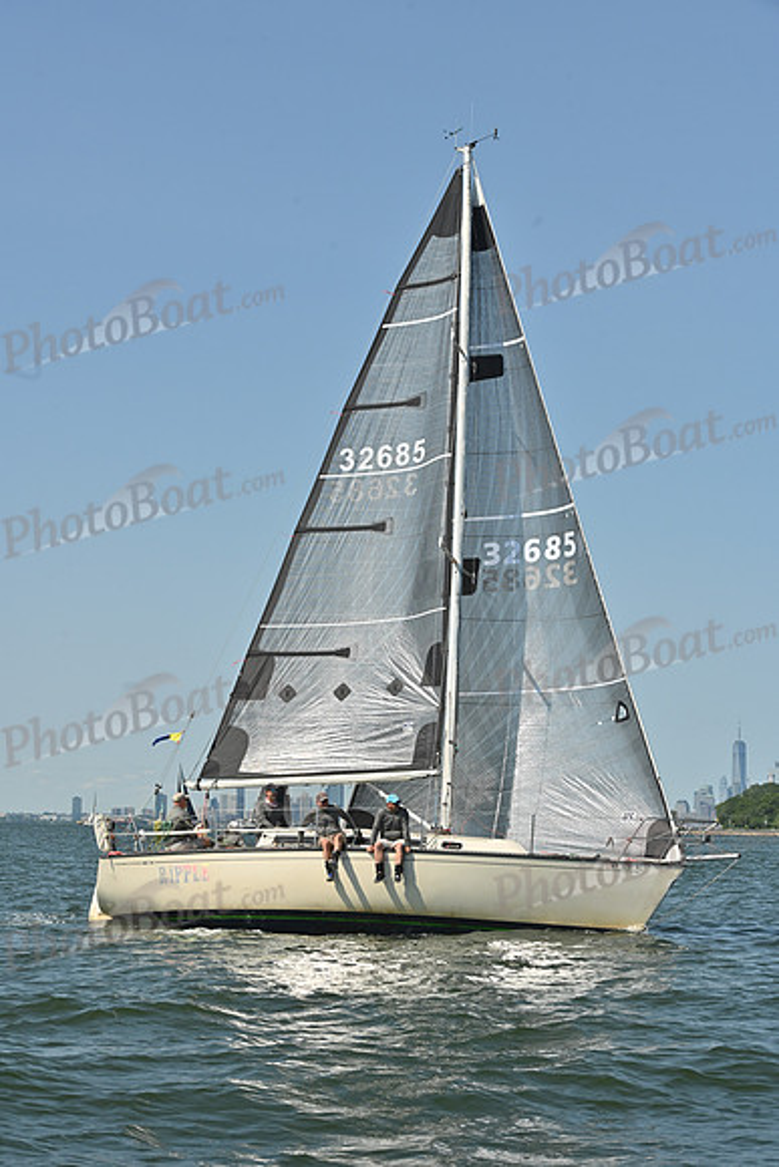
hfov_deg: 19.5
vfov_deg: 28.8
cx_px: 390
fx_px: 2271
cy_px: 584
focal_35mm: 70
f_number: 10
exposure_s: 1/1000
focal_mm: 70
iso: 320
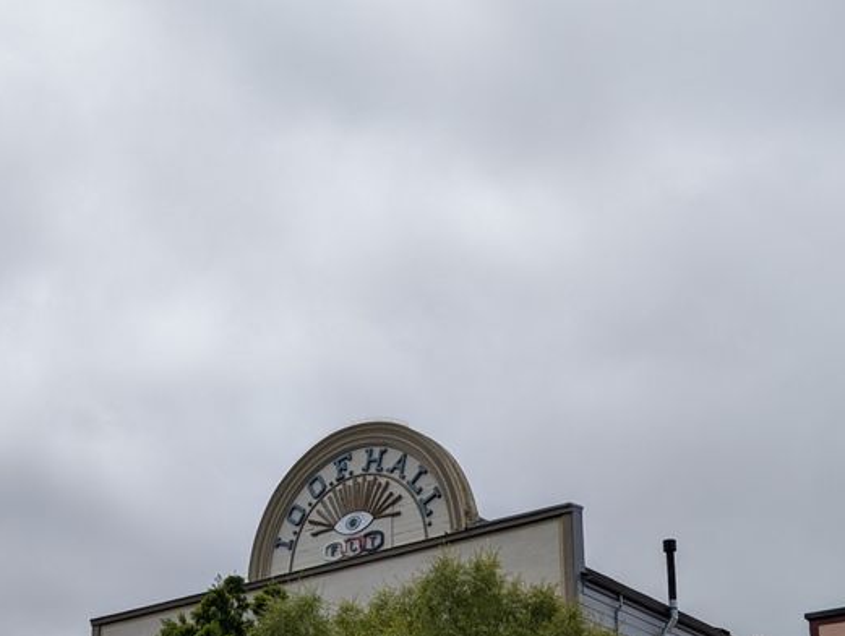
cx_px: 331
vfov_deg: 24.3
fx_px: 1442
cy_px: 547
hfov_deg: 32.5
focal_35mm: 59
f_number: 1.68
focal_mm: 6.9
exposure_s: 1/2646
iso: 15
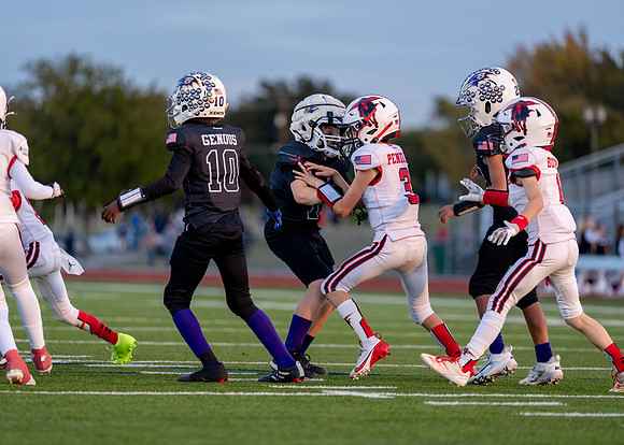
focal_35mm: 210
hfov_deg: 9.6
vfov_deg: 6.9
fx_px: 3713
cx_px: 312
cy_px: 222
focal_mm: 200
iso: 500
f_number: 2.8
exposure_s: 1/1250
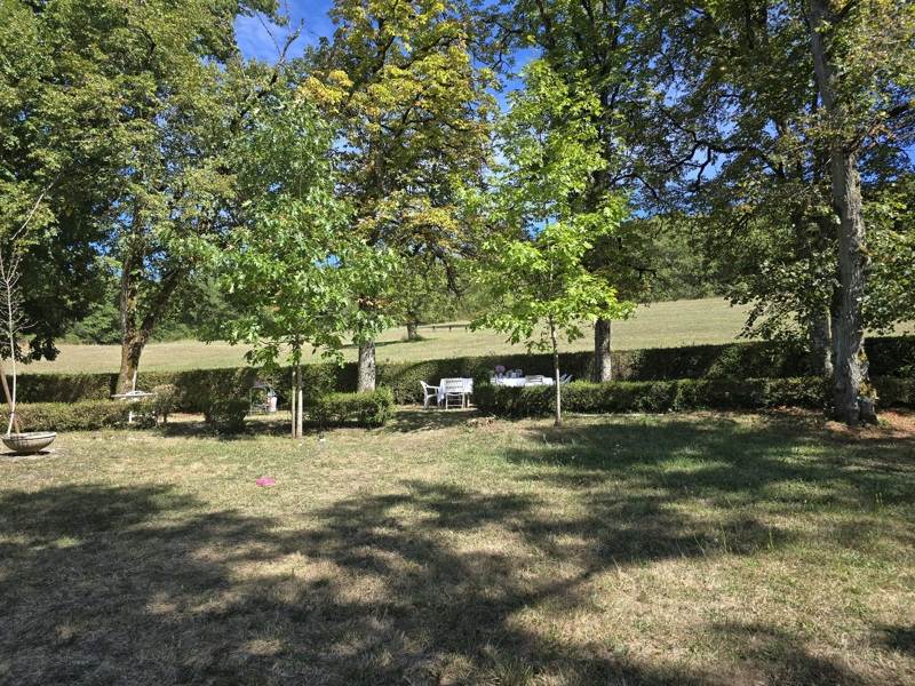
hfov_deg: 73.9
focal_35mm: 23
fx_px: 608
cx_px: 458
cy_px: 343
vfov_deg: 58.9
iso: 12
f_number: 1.7
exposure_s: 1/372
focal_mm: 6.3
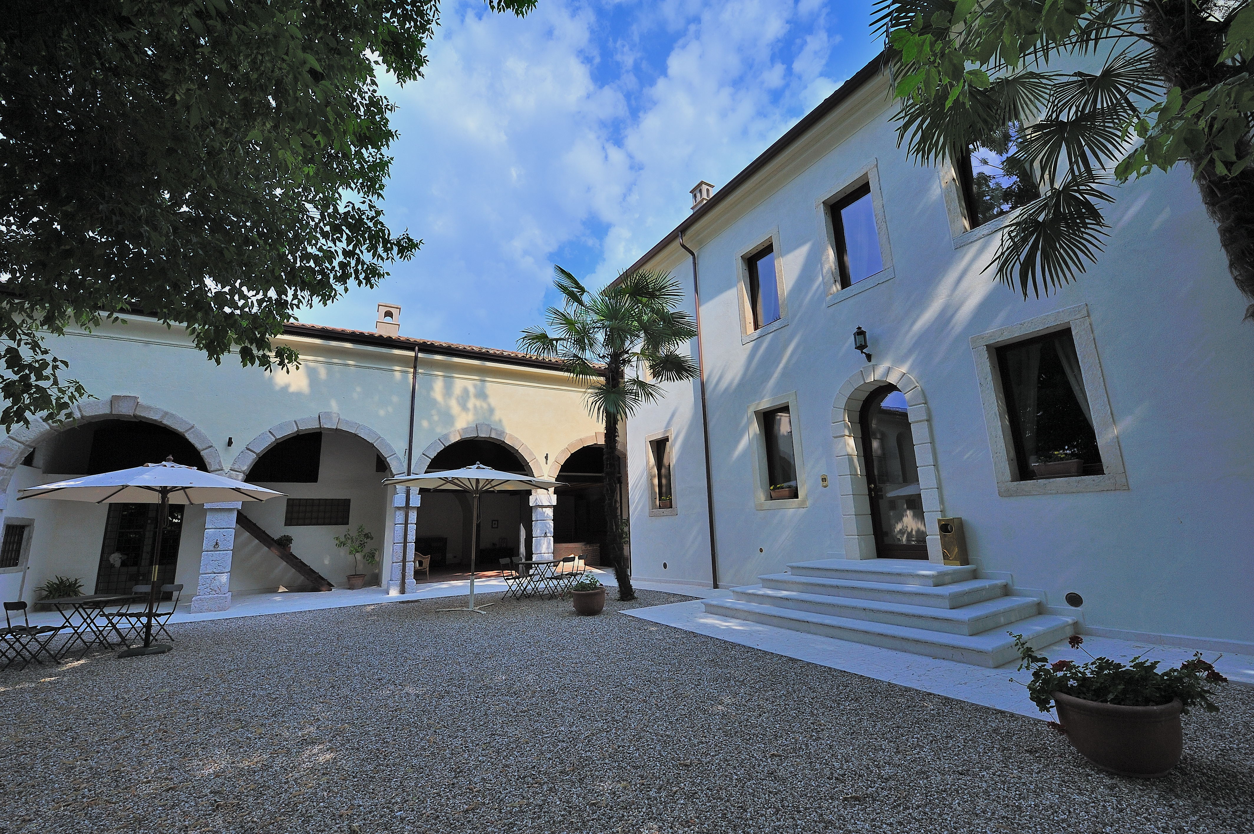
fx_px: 487
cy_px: 417
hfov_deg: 104.3
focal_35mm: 14
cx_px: 627
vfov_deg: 81.1
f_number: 16
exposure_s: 1/160
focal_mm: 14
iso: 200
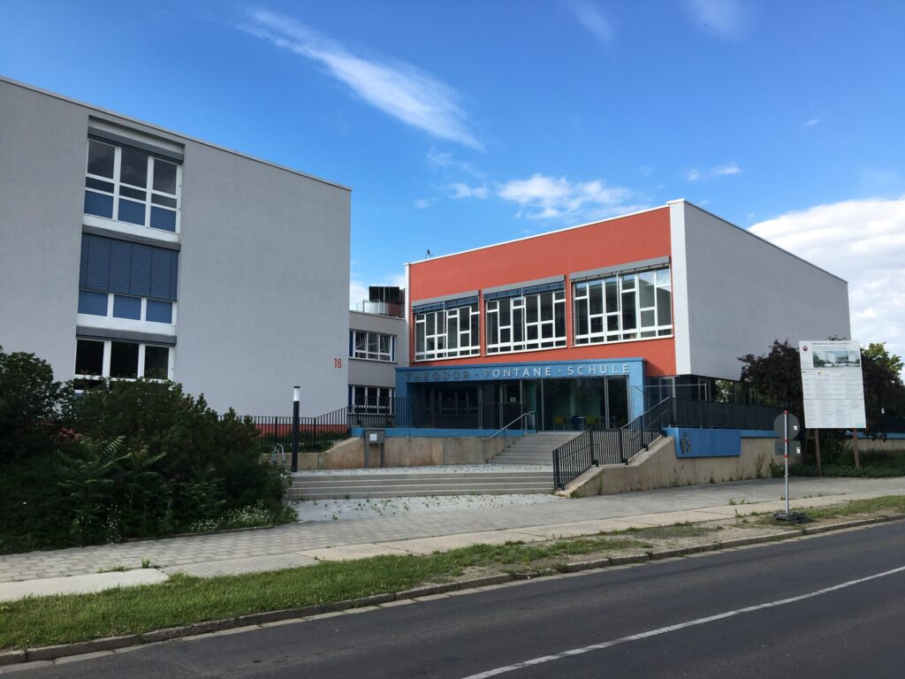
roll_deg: +0.5
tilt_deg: +8.1
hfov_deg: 61.7
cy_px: 340
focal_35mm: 29
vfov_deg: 48.2
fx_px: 758
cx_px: 452
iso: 25
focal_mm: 4.15
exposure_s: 1/894
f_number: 2.2
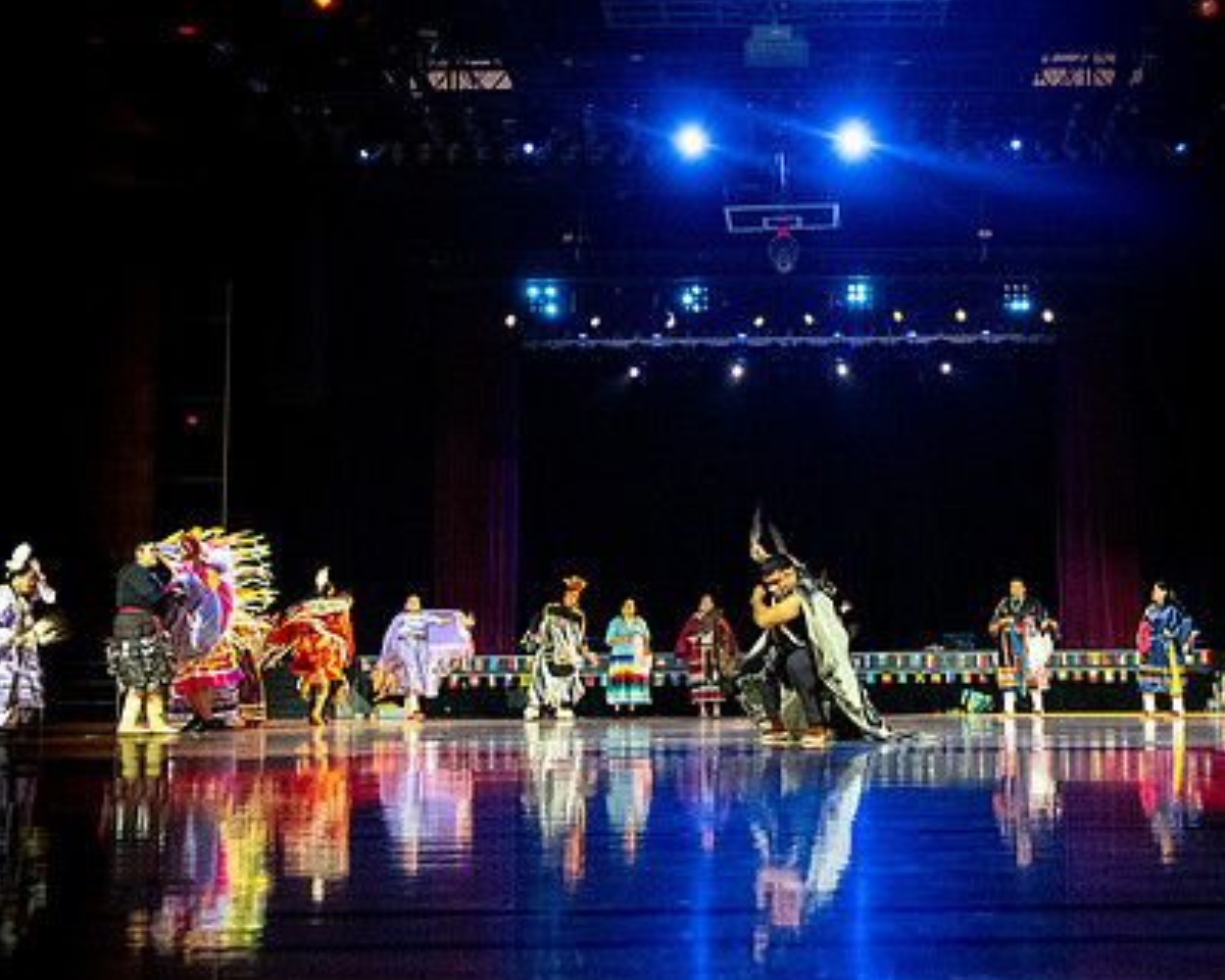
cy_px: 557
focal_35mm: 43
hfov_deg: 42.4
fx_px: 1559
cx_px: 803
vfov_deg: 34.8
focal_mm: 30
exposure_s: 1/250
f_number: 4
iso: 28800
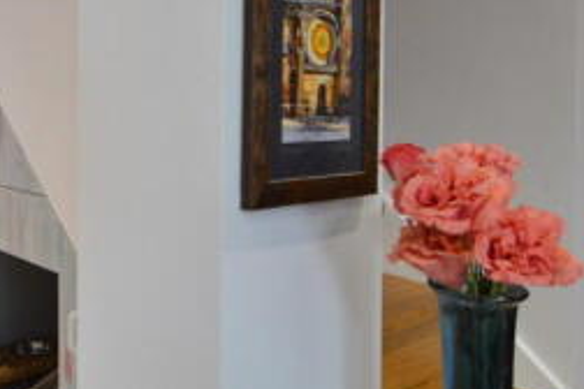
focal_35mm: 39
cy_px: 93
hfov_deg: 45.9
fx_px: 633
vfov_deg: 33.5
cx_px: 86
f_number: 3.5
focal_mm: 10
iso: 720
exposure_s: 1/60
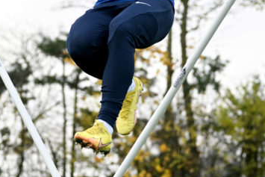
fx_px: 1487
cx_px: 99
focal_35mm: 202
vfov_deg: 6.8
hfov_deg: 10.2
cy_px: 65
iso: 400
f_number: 2.8
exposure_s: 1/1000
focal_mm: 70
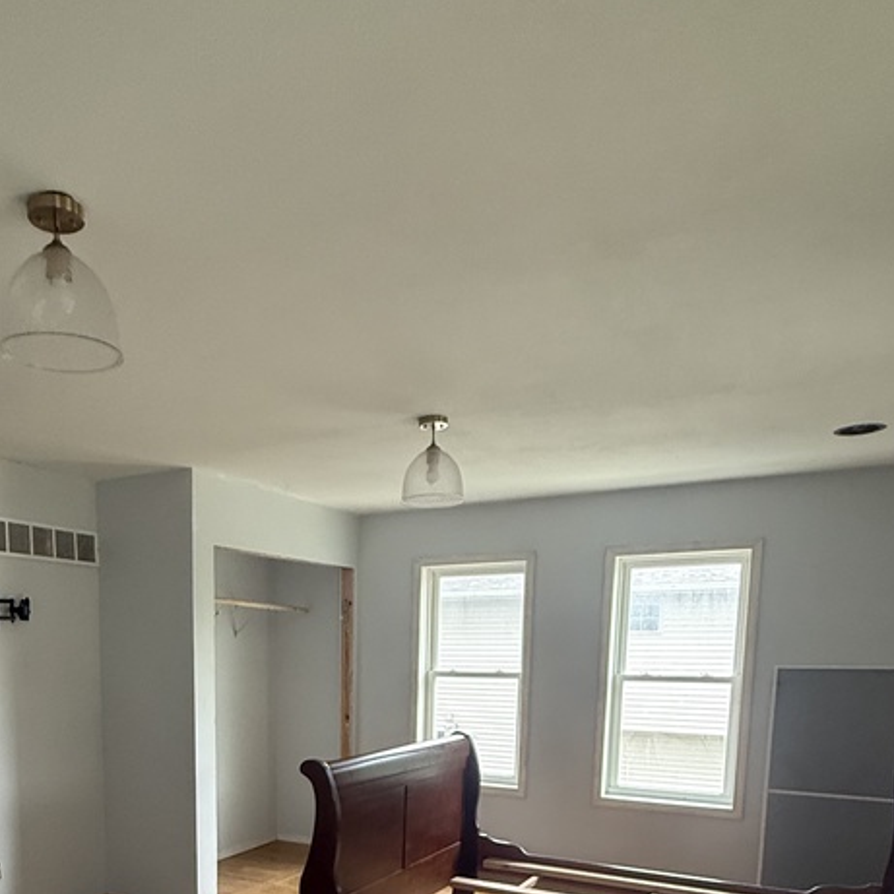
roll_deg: -1.8
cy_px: 778
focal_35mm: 29
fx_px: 847
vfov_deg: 50.4
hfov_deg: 54.6
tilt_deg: -6.3
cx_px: 304
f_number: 2.2
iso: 320
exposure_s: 1/99
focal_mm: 2.22
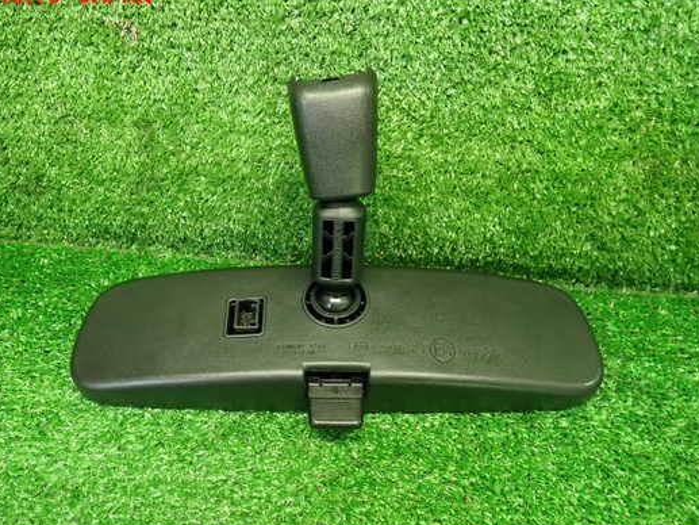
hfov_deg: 61.5
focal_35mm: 29
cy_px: 281
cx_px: 311
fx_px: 586
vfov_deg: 48.2
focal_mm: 4.5
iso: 250
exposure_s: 1/30
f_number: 2
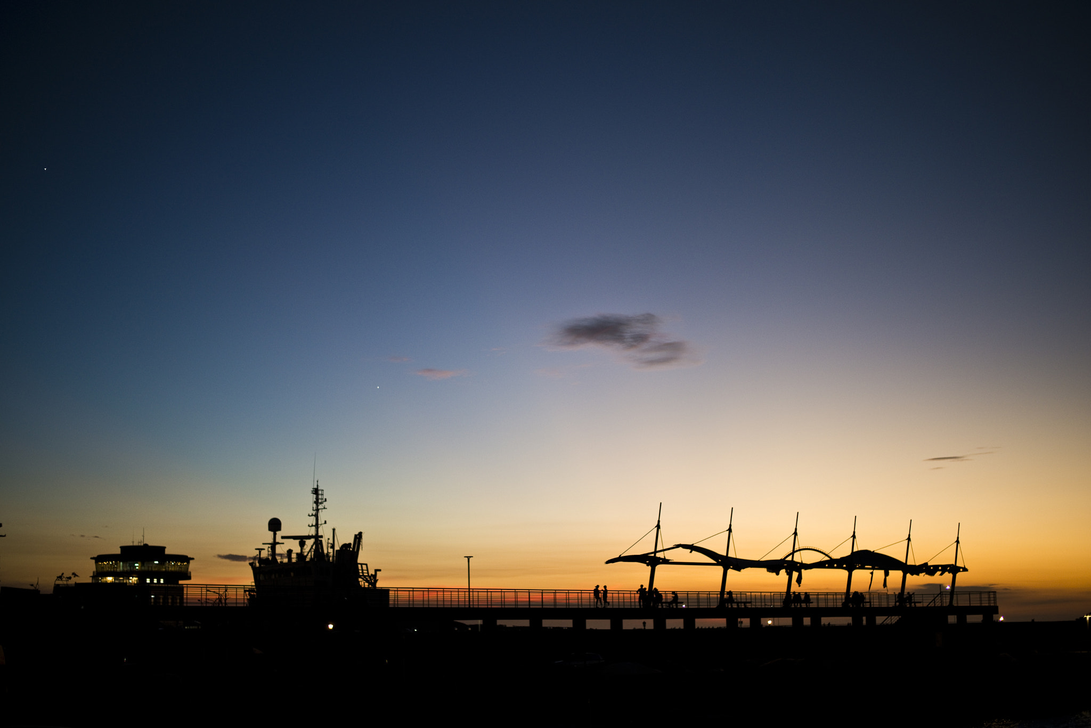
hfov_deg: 39.6
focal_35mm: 50
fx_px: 1516
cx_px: 546
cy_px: 364
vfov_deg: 27.0
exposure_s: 1/60
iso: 640
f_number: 1.8
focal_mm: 50
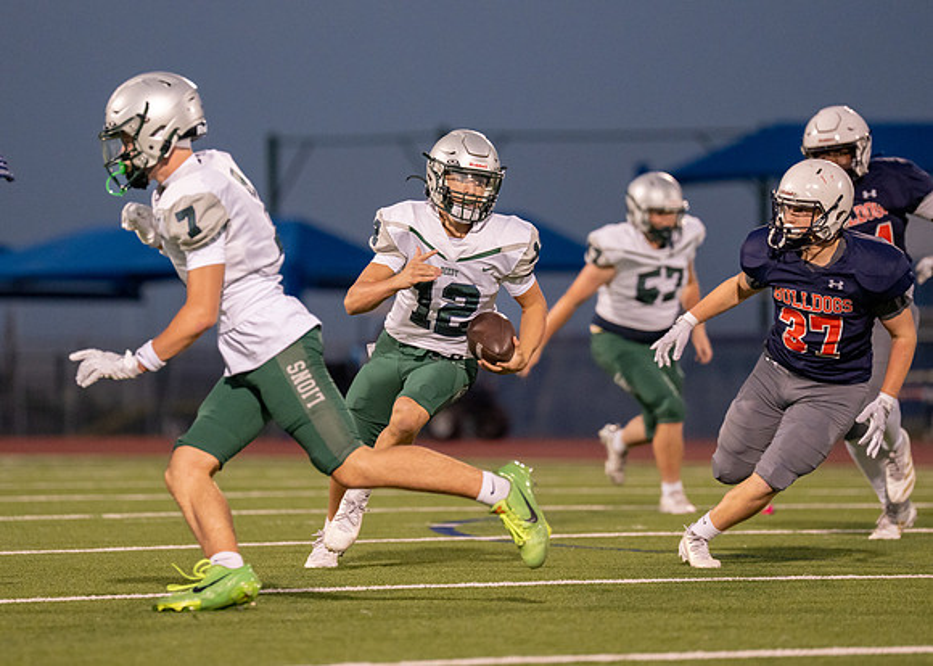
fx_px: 7640
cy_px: 267
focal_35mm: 288
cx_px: 440
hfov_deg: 7.0
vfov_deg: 5.0
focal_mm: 200
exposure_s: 1/1250
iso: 3200
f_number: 2.8
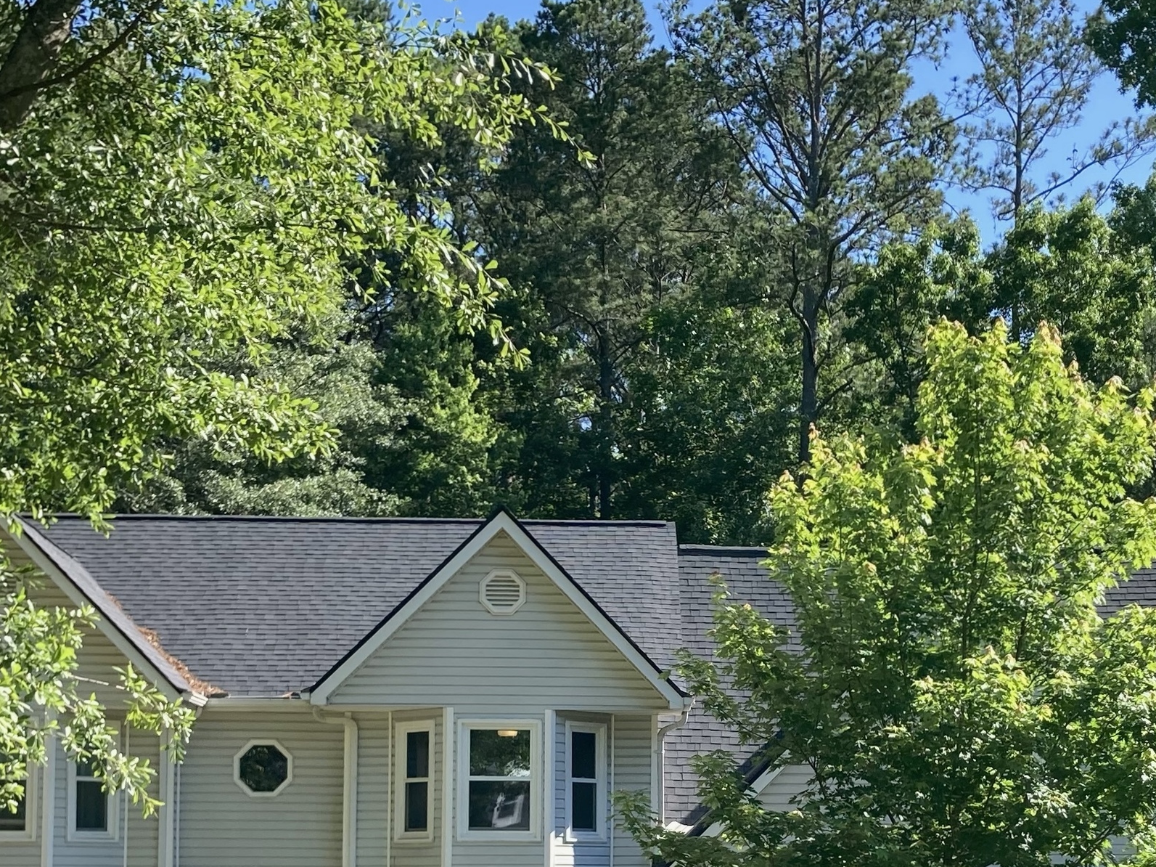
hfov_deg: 35.5
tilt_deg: +3.3
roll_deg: +0.3
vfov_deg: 26.3
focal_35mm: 54
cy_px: 753
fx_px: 1803
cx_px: 495
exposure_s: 1/694
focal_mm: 3.99
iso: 20
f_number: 1.8
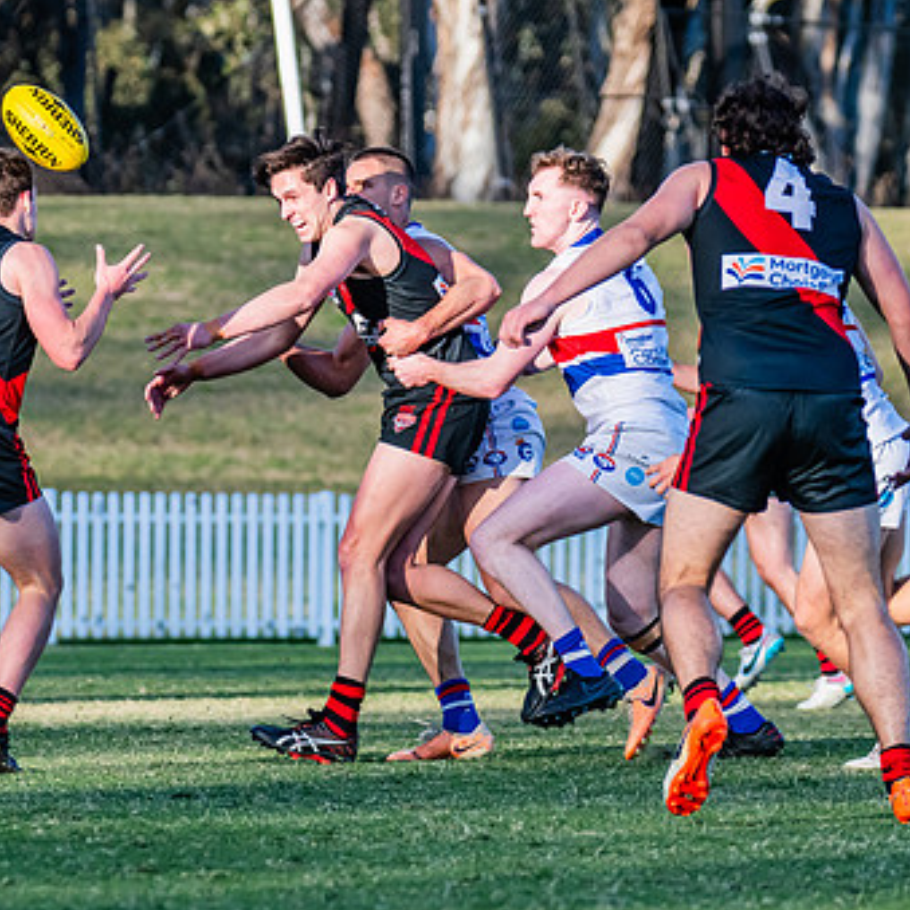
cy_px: 408
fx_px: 14306
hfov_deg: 3.6
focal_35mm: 481
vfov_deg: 3.6
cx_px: 262
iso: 800
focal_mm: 220
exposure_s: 1/1600
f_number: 5.6
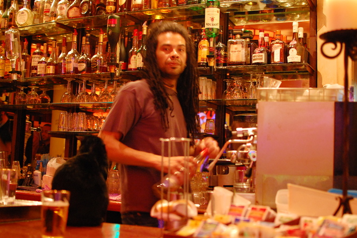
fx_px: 521
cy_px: 119
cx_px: 178
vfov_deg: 25.8
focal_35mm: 52
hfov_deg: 37.9
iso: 1600
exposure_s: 1/5
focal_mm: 35
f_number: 2.8
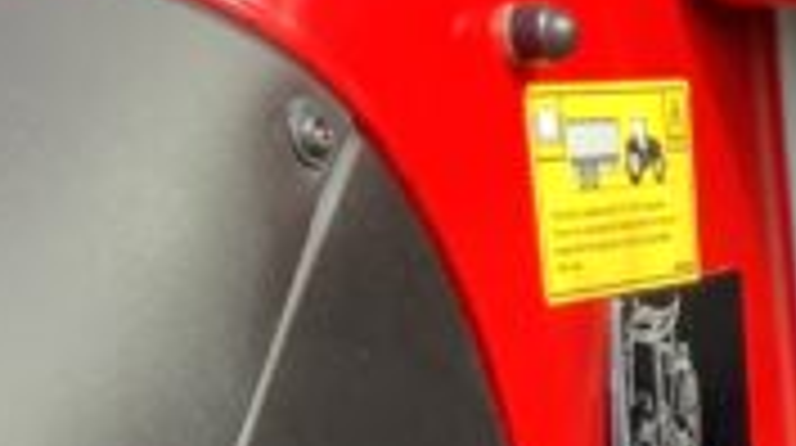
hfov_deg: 9.6
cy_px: 1018
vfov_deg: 6.3
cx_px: 2276
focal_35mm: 183
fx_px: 3857
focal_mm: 3
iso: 20
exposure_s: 1/122
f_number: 1.8
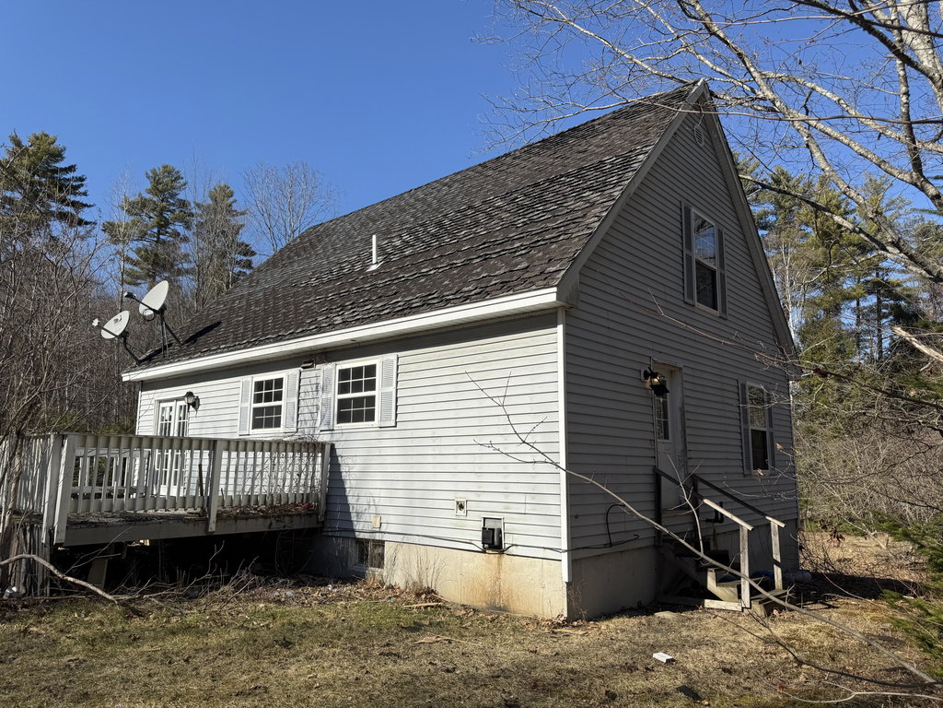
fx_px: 654
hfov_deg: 71.6
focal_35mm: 24
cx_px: 472
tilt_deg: +10.0
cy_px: 354
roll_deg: +0.1
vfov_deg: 56.8
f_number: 1.78
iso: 80
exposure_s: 1/4975
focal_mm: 6.76
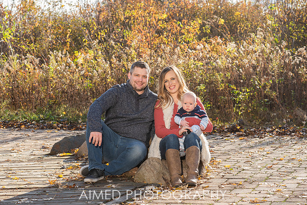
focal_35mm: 87
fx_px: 744
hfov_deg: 23.3
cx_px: 158
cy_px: 100
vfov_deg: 15.7
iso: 250
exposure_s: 1/200
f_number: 7.1
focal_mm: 85
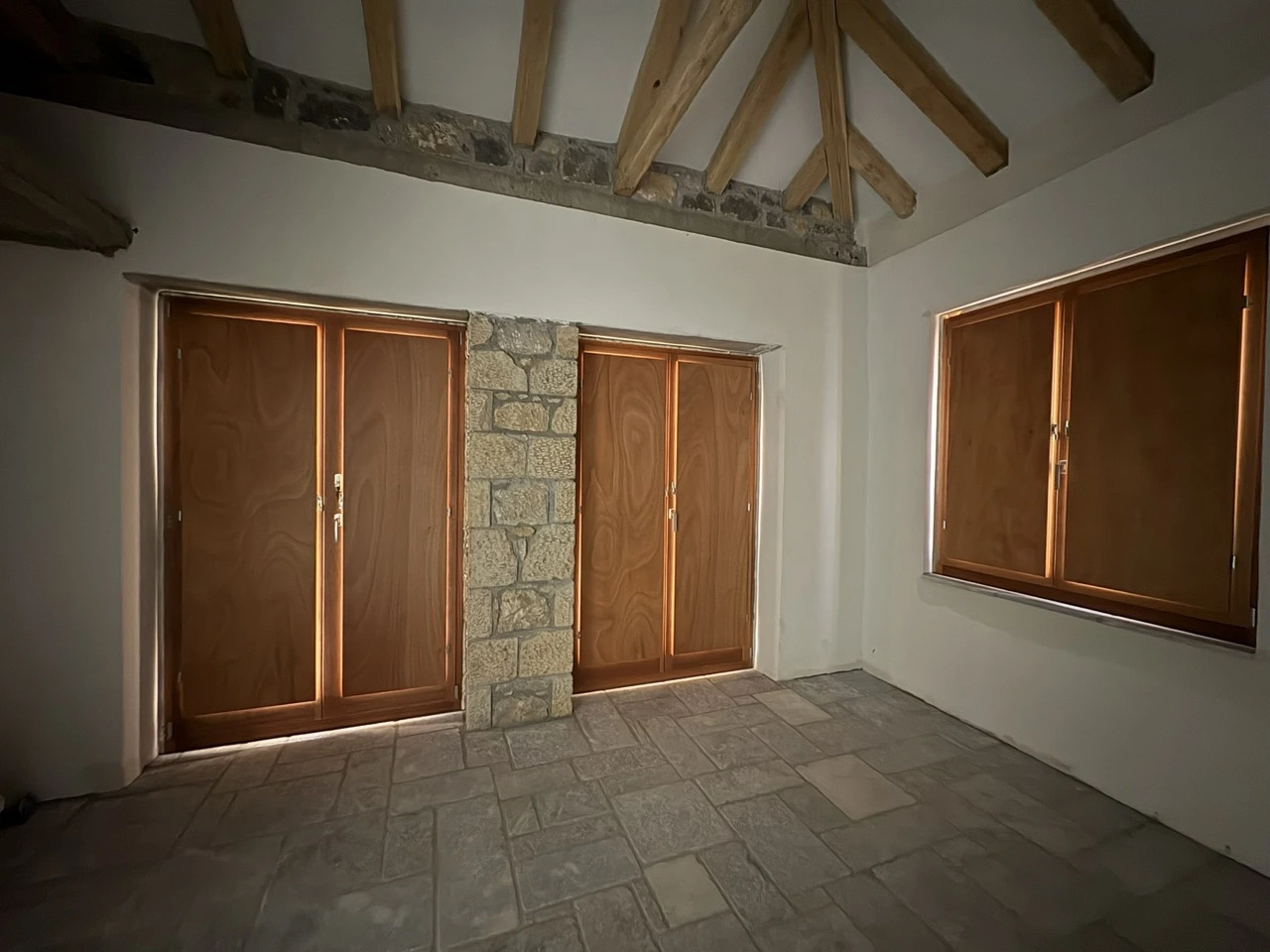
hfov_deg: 102.1
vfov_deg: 85.7
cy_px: 476
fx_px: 514
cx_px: 635
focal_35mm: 14
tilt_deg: -1.5
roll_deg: -0.7
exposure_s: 1/8
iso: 1000
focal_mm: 2.22
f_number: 2.2
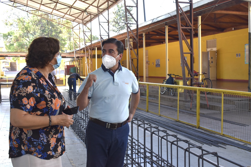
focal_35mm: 42
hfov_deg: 46.4
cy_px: 84
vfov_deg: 31.9
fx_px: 293
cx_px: 126
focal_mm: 28
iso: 400
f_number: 7.1
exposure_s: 1/160
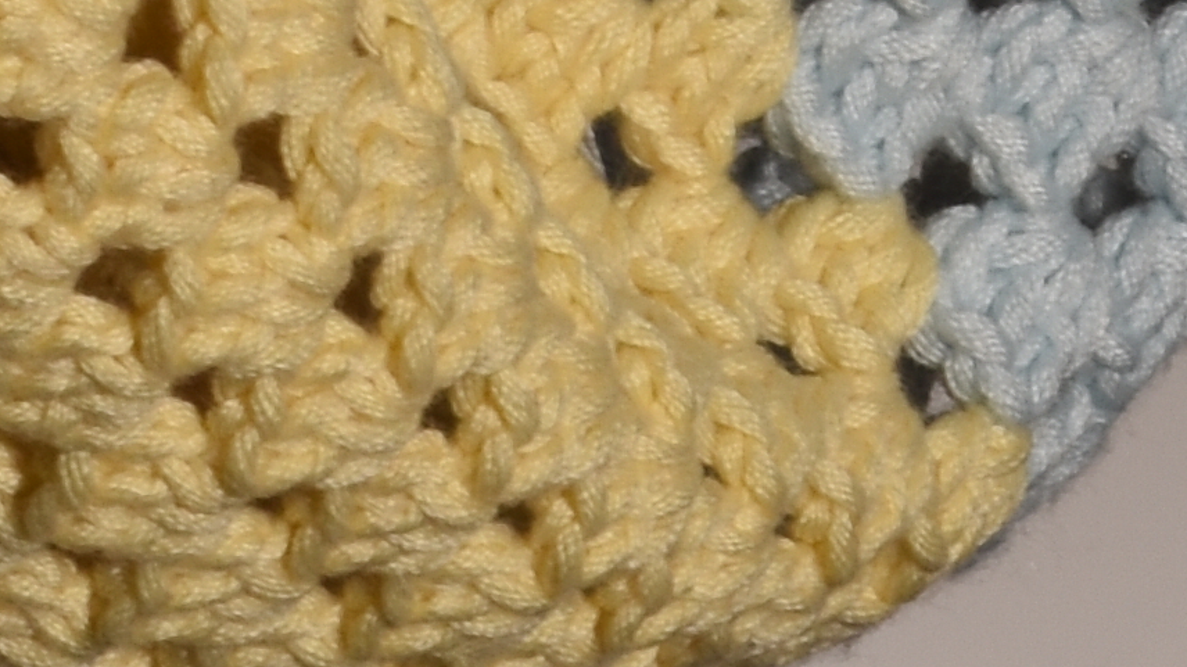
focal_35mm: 683
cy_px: 2076
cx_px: 240
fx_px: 21492
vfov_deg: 1.8
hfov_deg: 3.2
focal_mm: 62
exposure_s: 1/200
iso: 100
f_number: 18
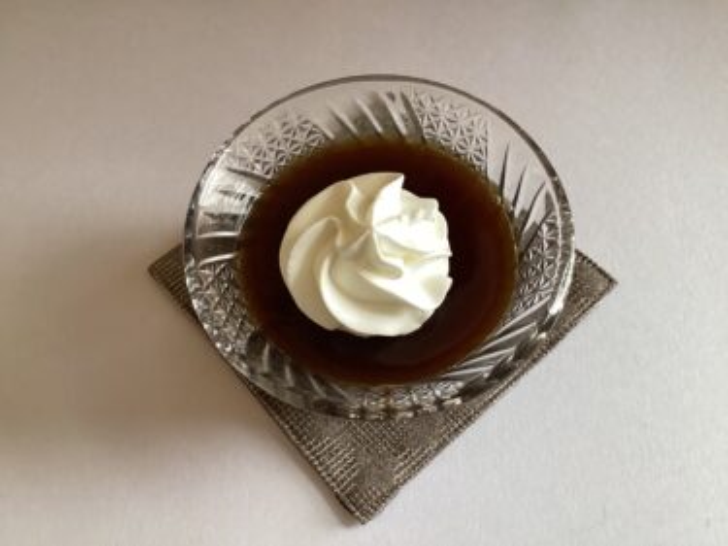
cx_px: 364
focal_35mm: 31
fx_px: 652
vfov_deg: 45.4
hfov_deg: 58.4
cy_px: 273
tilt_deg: -65.6
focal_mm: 3.3
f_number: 2.4
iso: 200
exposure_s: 1/50
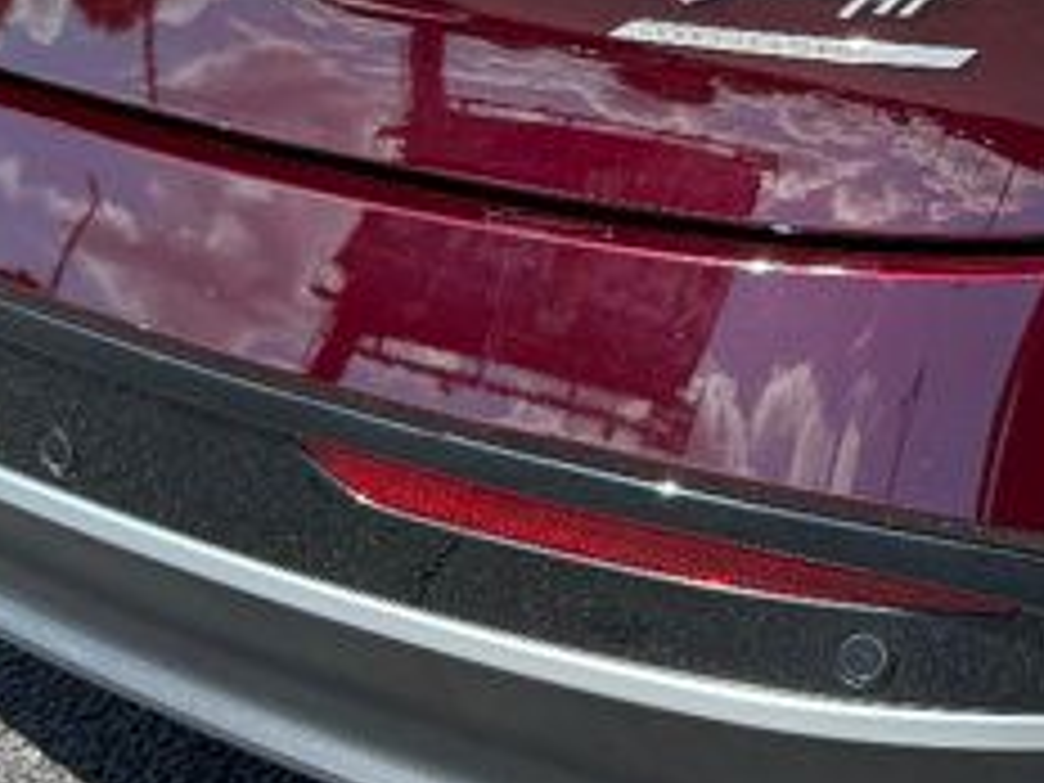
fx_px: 3197
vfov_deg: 13.3
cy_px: -315
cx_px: 1382
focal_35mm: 106
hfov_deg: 17.3
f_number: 1.78
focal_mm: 6.76
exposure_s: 1/1949
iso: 100
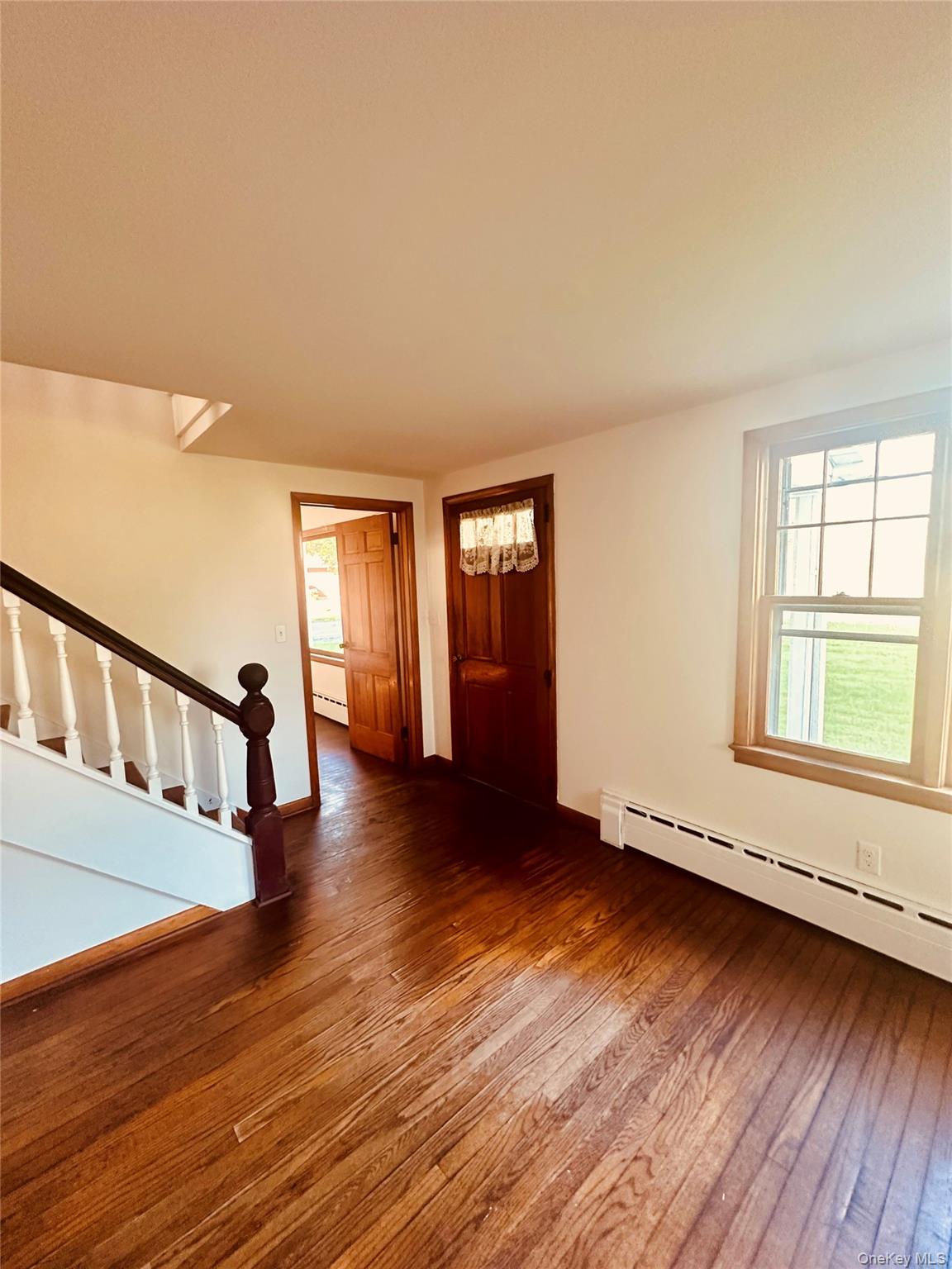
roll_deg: +2.3
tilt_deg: -1.3
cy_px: 634
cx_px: 476
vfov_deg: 102.1
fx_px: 513
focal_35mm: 14
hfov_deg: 85.7
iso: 320
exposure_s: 1/64
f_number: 2.2
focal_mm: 2.22
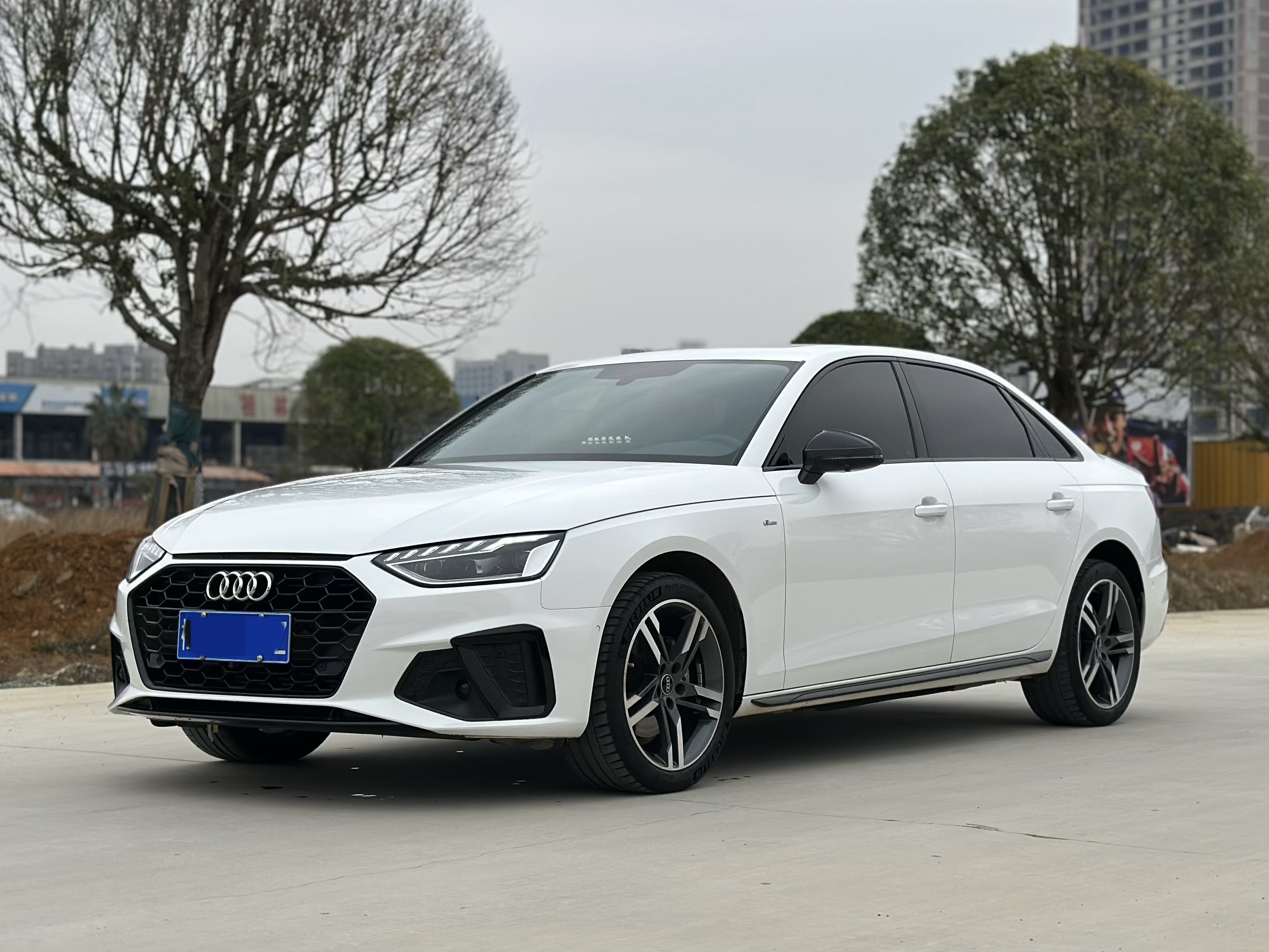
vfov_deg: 30.3
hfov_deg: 39.7
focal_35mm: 48
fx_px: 1760
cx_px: 634
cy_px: 476
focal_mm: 6.86
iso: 100
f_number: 1.78
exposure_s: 1/4785
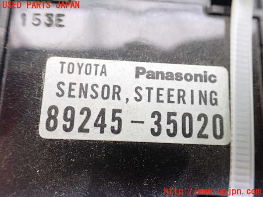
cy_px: 98
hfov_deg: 60.0
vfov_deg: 46.8
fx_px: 228
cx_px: 132
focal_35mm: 30
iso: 800
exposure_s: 1/30
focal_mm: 5.4
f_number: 2.3
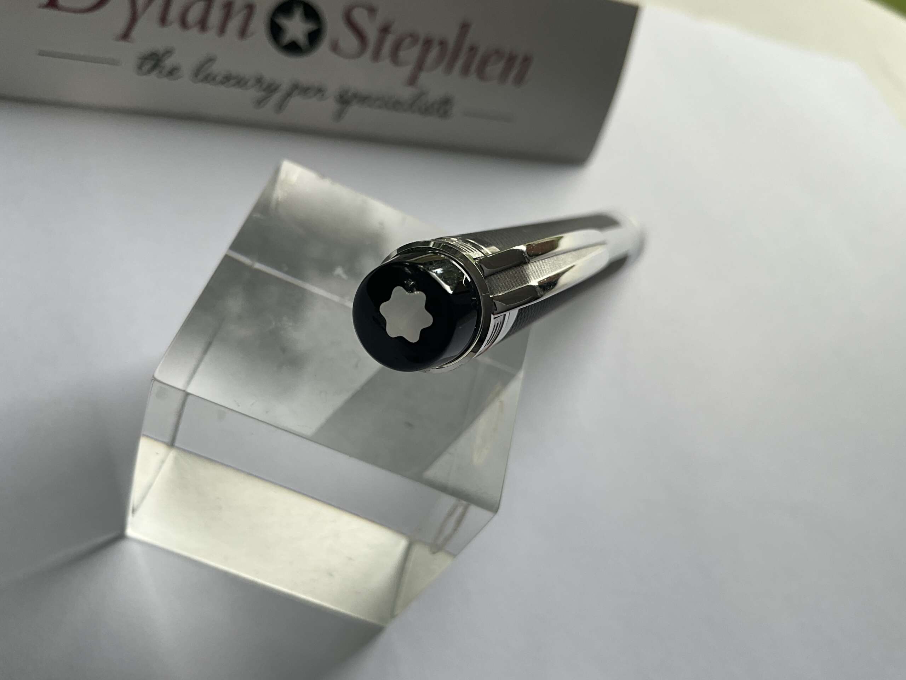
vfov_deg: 48.2
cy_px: 340
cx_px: 453
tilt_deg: -47.0
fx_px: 759
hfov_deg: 61.7
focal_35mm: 29
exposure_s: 1/122
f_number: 1.8
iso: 20
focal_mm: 3
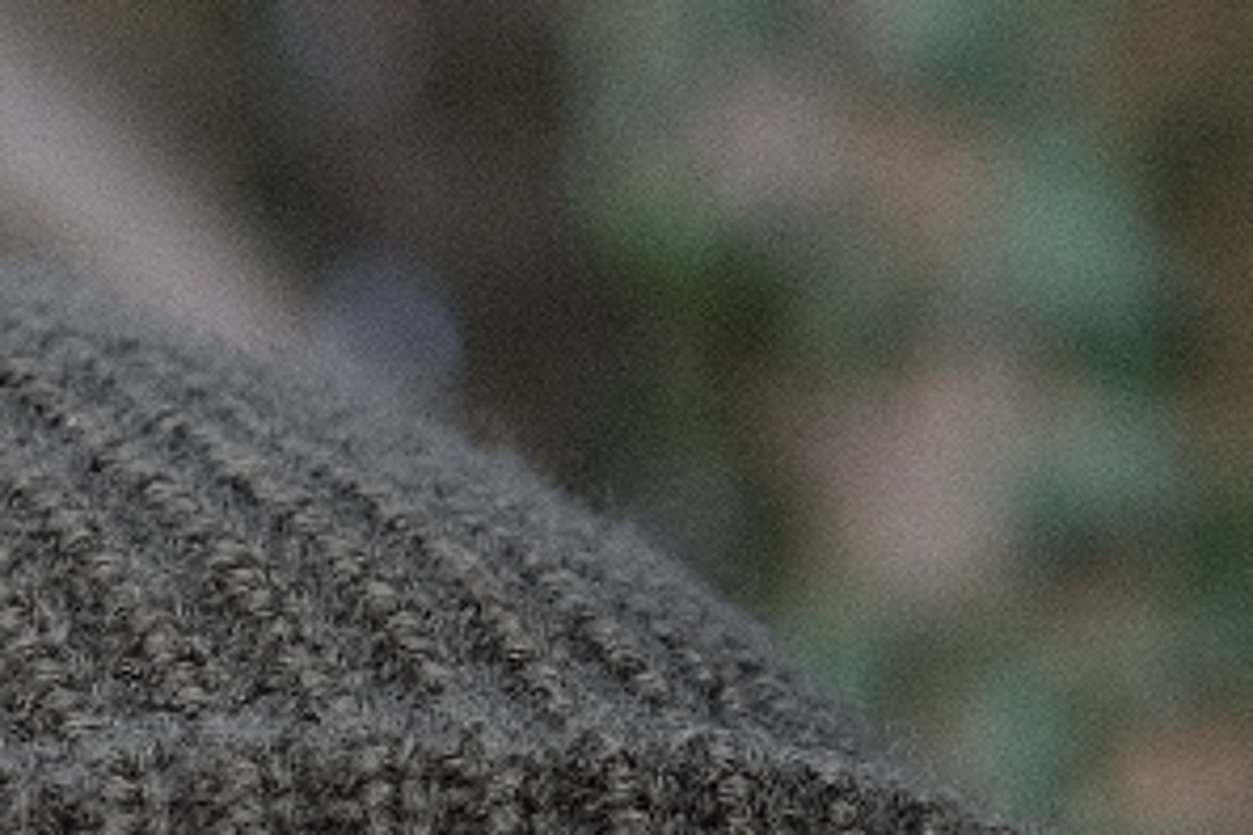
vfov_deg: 4.4
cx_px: 650
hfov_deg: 6.9
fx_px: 10406
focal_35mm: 299
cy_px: 2319
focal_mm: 33
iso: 160
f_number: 3.2
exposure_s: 1/250
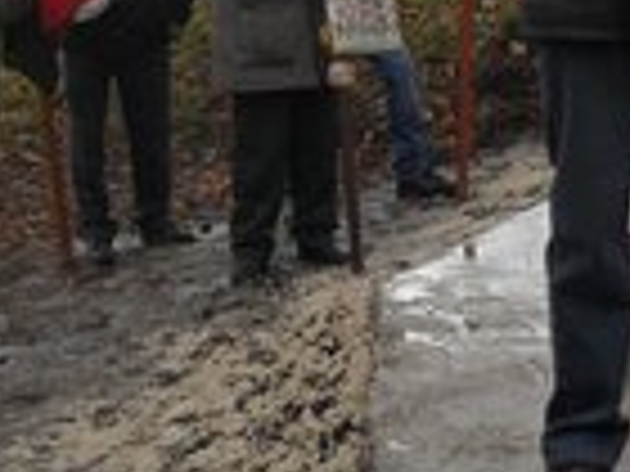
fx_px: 1820
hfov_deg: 19.6
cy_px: -112
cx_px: 428
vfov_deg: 14.3
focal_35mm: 100
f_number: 2.8
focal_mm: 6.2
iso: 100
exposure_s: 1/90
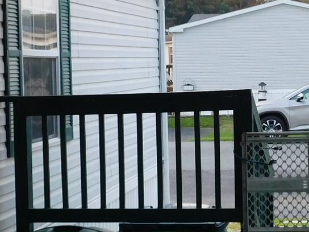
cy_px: 109
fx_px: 1009
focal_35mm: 113
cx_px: 209
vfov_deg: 13.1
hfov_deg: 17.4
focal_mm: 5.3
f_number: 3.2
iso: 125
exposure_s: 1/100
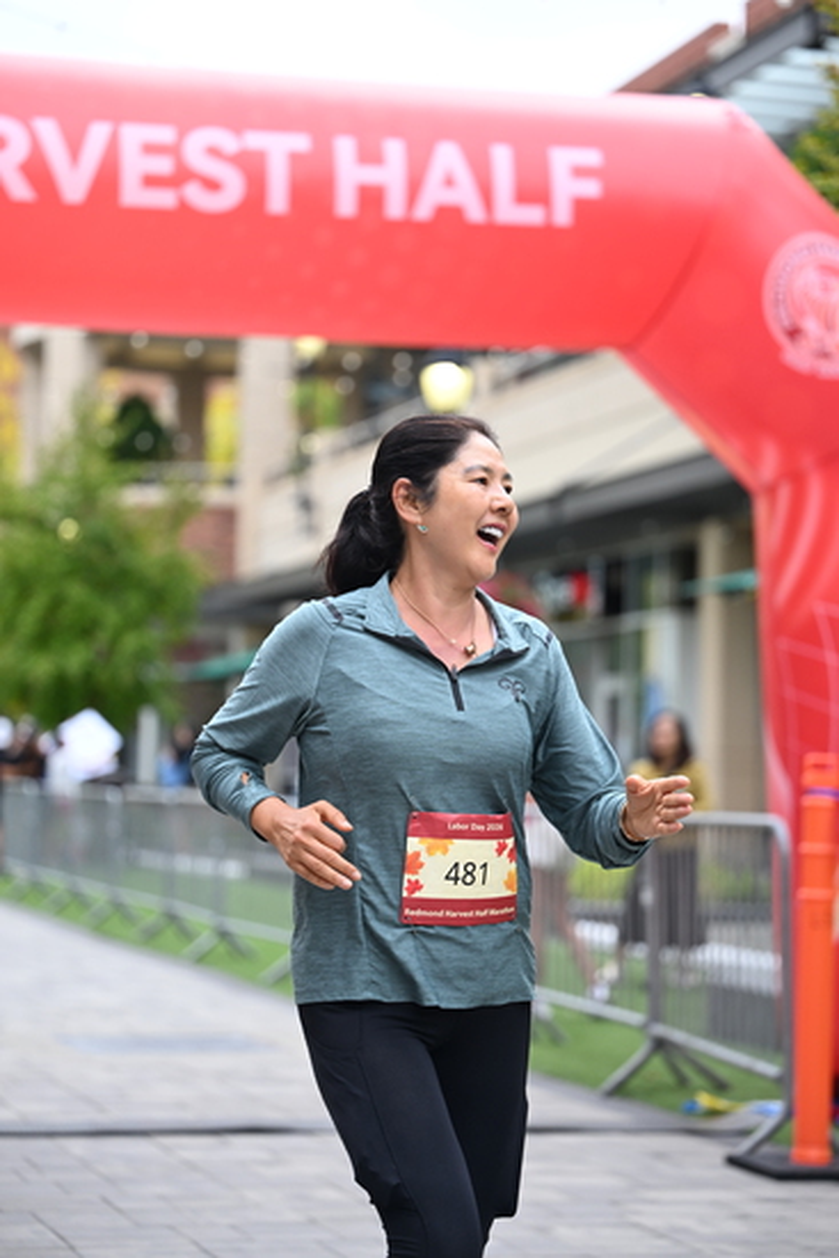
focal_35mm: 87
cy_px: 629
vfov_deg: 23.4
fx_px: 3039
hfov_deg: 15.7
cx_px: 420
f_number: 2.8
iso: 640
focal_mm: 87
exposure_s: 1/2000
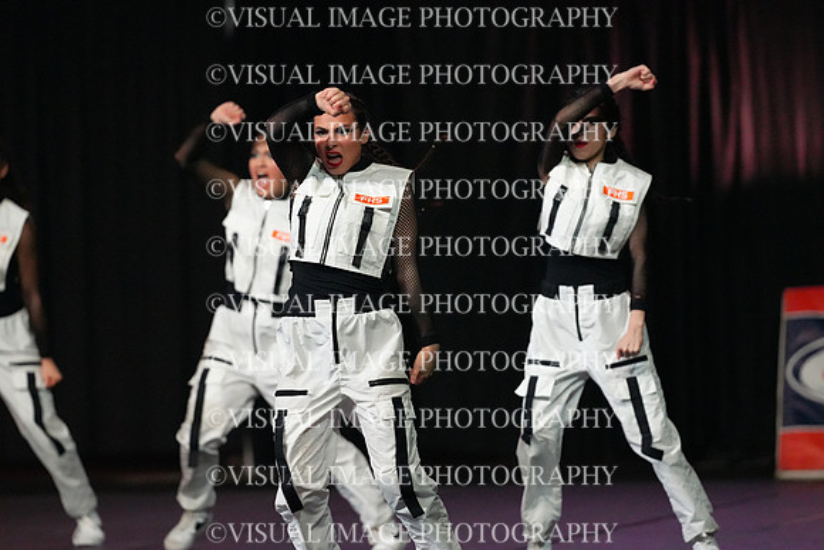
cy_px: 275
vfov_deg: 4.6
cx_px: 412
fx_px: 6868
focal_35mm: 300
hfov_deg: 6.9
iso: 16000
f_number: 3.5
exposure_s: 1/1250
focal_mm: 300
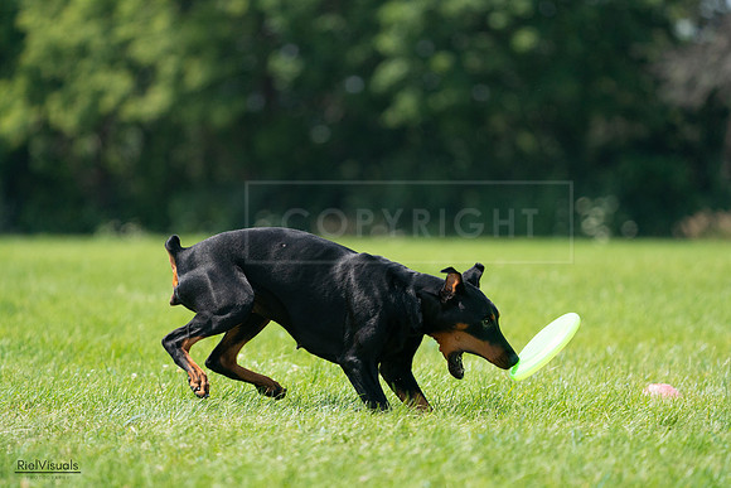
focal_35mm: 350
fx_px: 7108
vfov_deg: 3.9
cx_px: 366
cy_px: 244
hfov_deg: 5.9
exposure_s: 1/4000
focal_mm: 350
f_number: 6.3
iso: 1600
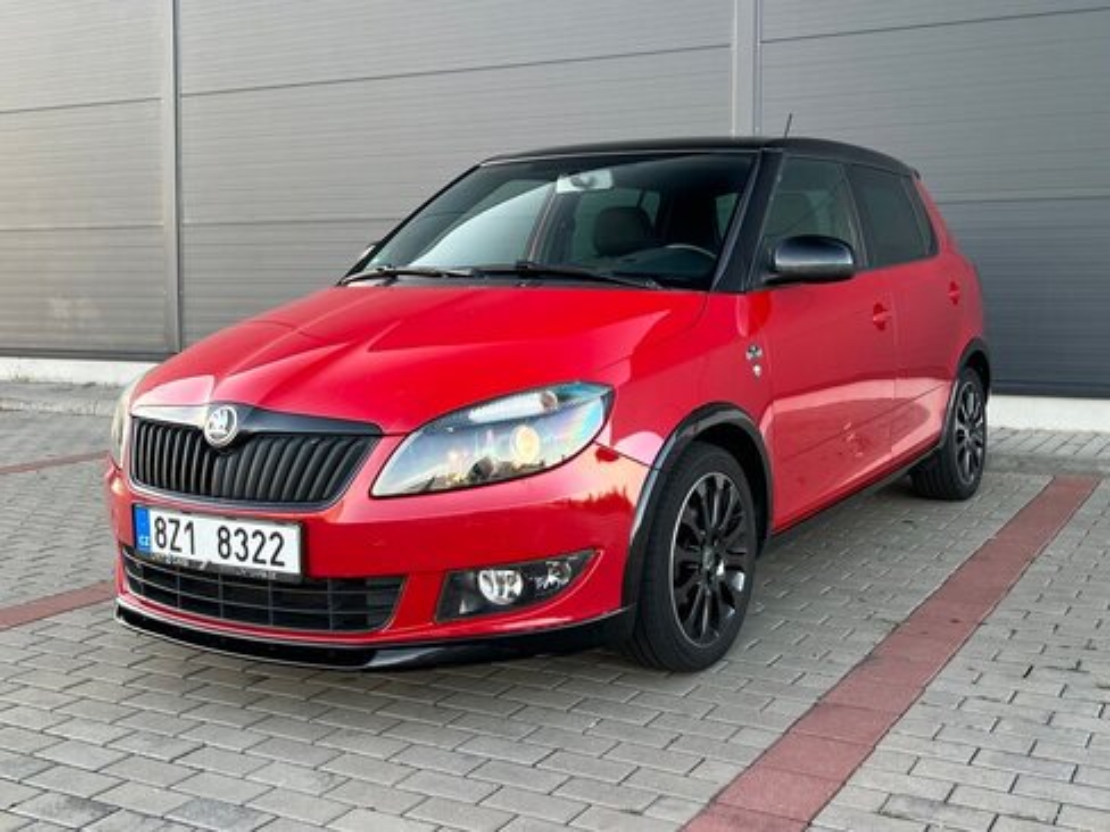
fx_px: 834
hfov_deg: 67.3
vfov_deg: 53.1
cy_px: 416
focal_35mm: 26
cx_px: 555
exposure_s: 1/121
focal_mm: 5.7
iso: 64
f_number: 1.5
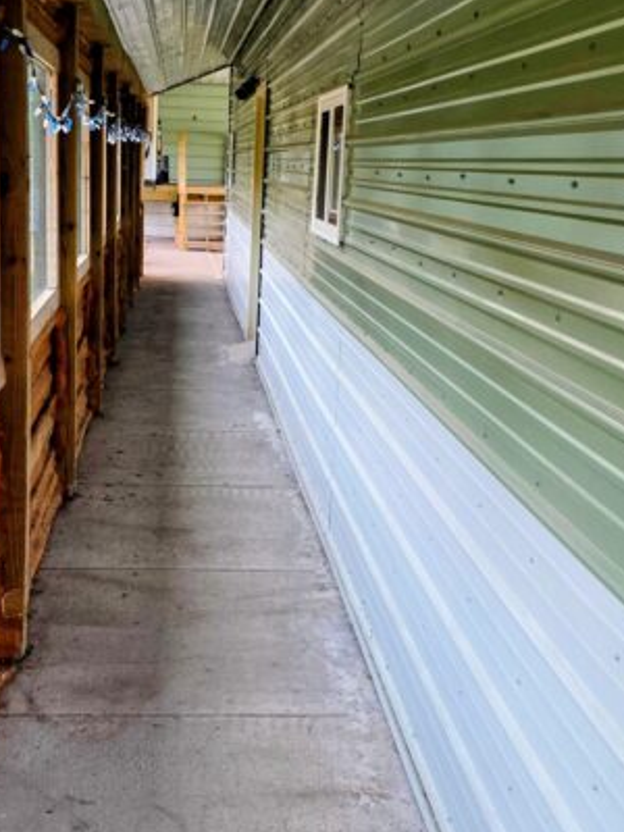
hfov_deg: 31.4
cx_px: 231
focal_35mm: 46
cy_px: 441
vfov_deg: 41.2
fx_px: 1106
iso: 160
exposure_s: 1/180
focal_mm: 6.3
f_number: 1.7
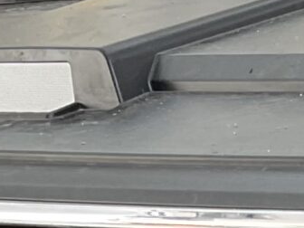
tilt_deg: -14.8
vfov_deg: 6.3
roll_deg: -1.4
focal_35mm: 221
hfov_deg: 8.5
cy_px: 615
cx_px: 615
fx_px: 1941
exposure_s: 1/107
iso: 16
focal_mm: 3
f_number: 1.8
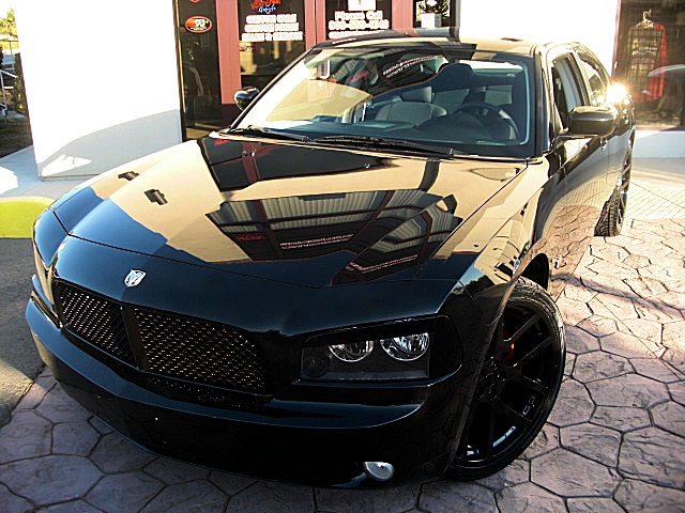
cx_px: 342
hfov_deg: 51.4
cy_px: 256
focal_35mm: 36
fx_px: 712
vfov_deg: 39.7
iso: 50
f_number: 2.8
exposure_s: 1/125
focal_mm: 6.3
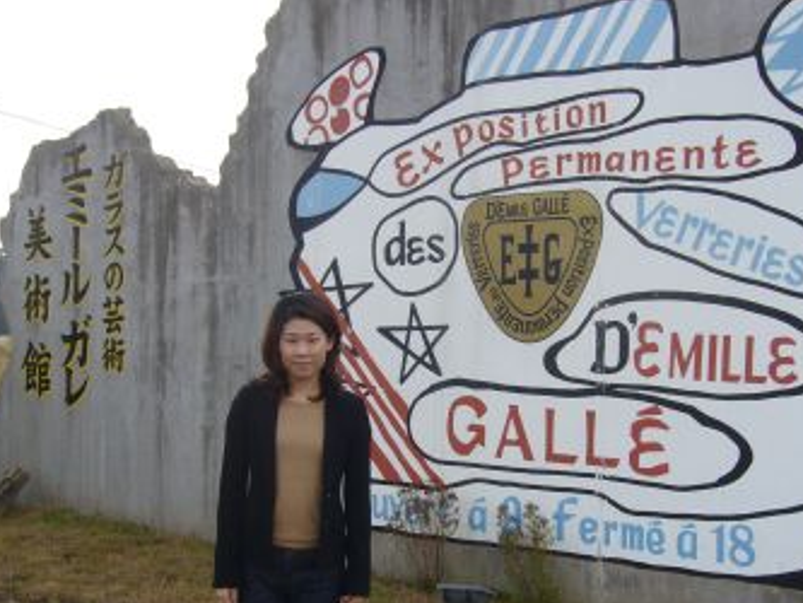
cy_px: 357
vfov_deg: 34.3
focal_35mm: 42
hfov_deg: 44.6
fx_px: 975
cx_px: 465
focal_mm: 5.8
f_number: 5.6
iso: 80
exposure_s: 1/100
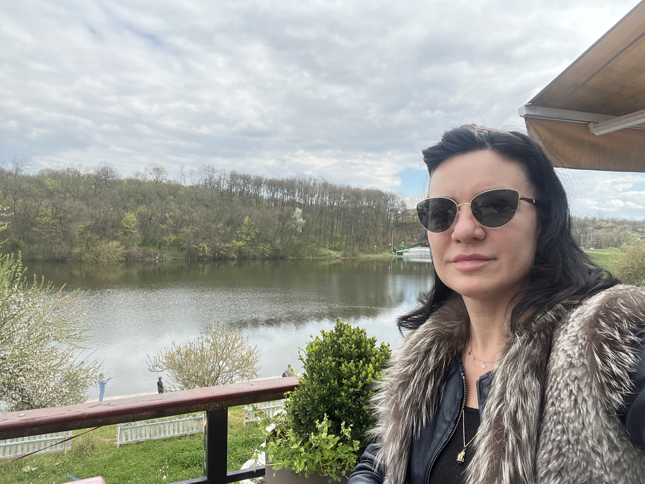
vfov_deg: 58.9
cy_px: 242
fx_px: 429
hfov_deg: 73.9
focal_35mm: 23
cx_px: 322
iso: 32
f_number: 2.2
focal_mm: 2.71
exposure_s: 1/272
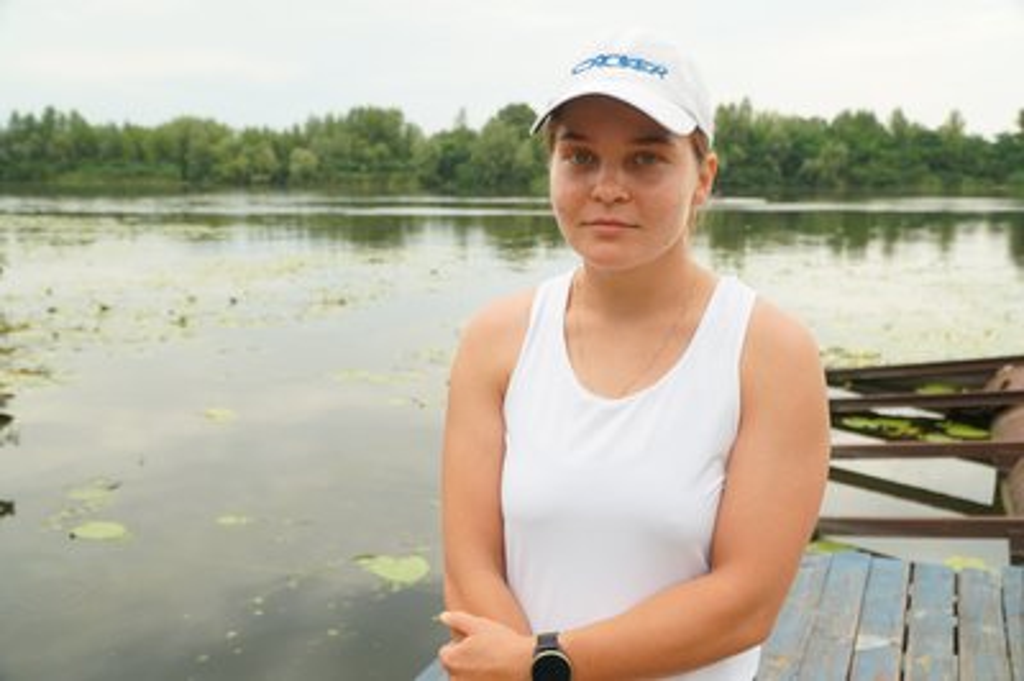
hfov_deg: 57.3
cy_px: 340
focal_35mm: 33
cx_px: 512
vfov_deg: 39.9
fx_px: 938
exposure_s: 1/160
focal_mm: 22
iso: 250
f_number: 4
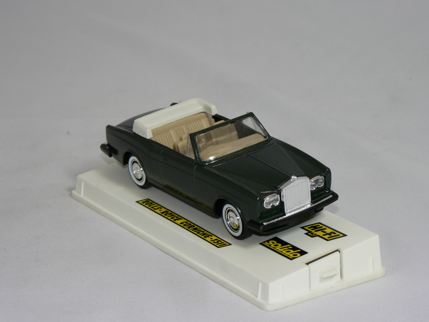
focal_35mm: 117
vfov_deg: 12.7
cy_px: 161
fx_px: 1450
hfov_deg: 16.8
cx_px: 214
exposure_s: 1/60
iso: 80
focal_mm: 19.5
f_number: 3.2
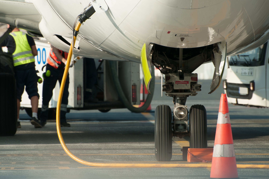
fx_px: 3023
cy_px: 90
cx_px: 134
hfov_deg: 5.1
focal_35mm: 405
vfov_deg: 3.4
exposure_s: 1/250
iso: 200
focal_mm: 270
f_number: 7.1
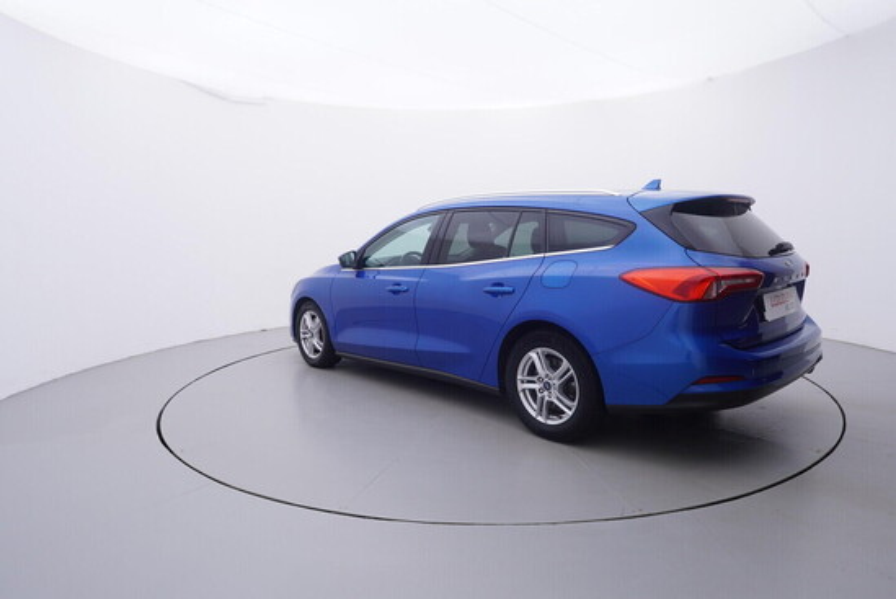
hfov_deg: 77.3
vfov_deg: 56.2
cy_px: 300
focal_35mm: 22
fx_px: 560
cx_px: 448
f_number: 5
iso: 200
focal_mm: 15
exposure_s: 1/80
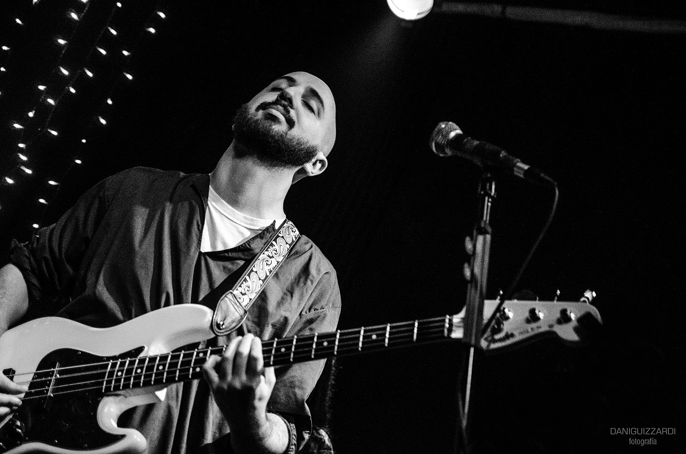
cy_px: 227
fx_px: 1426
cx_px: 343
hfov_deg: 27.0
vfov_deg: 18.1
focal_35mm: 75
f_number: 3.2
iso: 2500
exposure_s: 1/125
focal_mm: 50
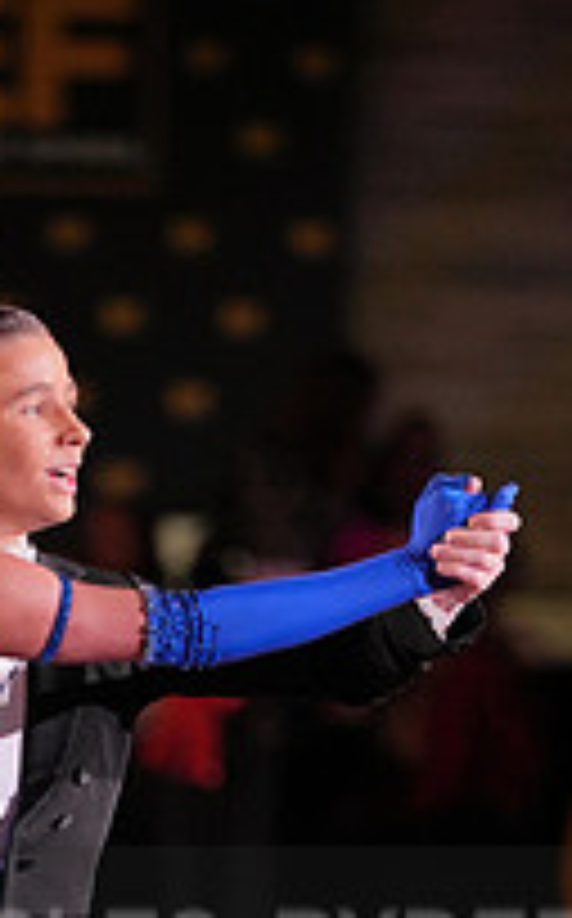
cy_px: 999
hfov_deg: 2.3
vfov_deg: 3.6
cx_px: 47
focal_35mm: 581
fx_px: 14532
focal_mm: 200
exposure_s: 1/400
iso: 1000
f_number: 2.8
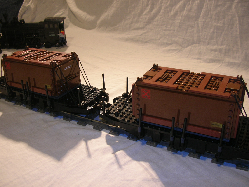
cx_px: 124
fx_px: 252
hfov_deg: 52.6
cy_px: 94
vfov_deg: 40.7
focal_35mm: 35
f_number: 2.8
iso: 56
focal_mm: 5.8
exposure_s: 1/5.8
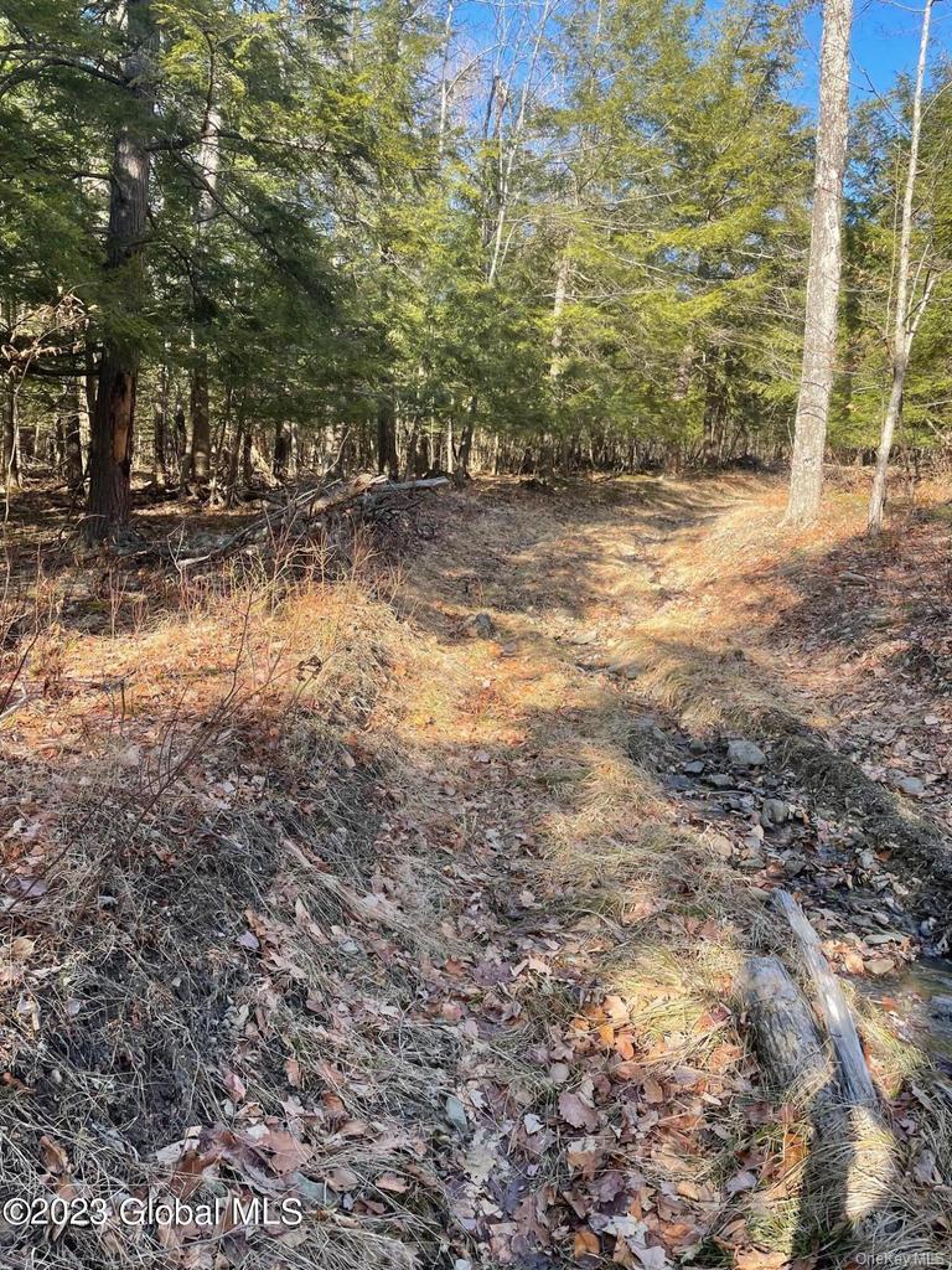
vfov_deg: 67.3
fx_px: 953
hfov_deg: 53.1
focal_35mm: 26
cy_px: 635
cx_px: 476
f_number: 1.6
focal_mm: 4.2
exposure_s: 1/374
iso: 32
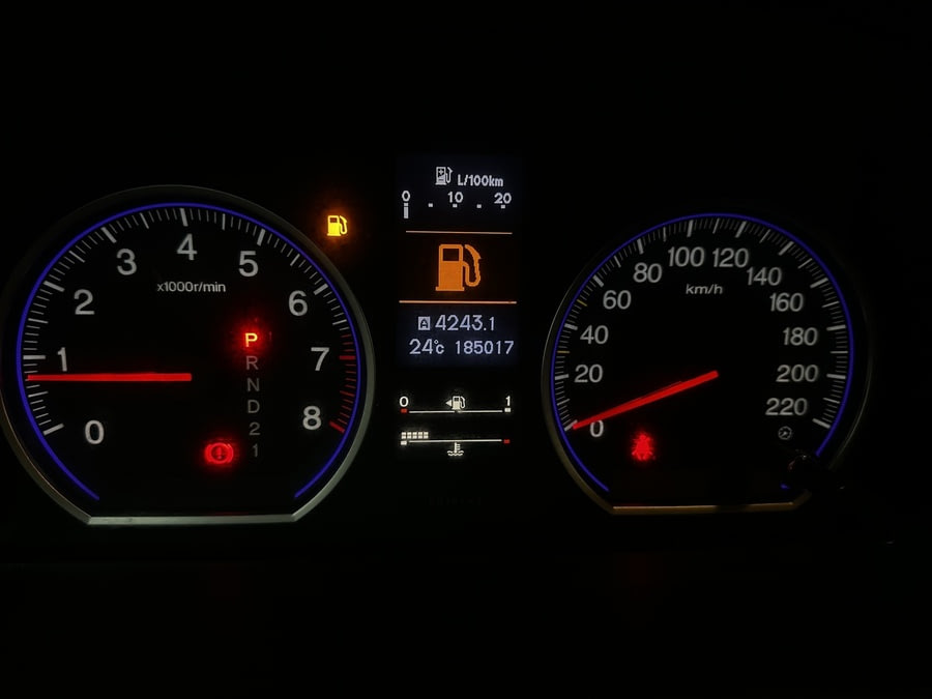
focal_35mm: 24
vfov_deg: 56.8
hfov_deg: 71.6
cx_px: 466
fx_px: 646
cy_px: 350
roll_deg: -3.3
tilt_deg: -29.9
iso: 250
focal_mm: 6.86
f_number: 1.78
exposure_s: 1/50
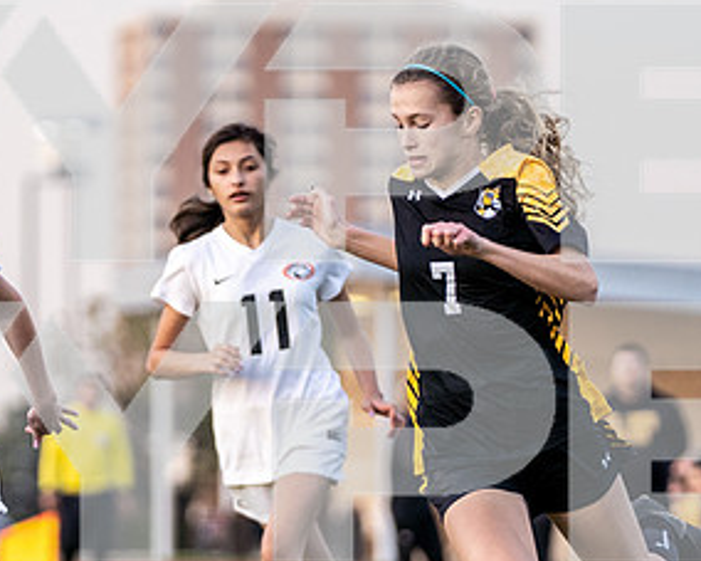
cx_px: 203
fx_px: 9125
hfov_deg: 4.4
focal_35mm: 440
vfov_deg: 3.5
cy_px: 513
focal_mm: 150
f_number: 2.8
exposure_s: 1/2000
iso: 640
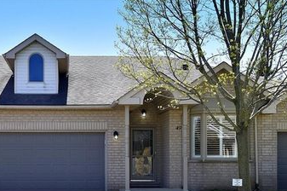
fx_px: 414
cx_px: 100
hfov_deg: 37.9
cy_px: 140
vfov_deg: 25.7
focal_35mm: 52
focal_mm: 35
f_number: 10
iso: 500
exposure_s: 1/400
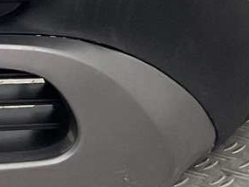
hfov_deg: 8.7
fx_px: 1475
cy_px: -273
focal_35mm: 205
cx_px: -367
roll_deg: -2.3
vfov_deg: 6.8
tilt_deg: -7.1
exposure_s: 1/100
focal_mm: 3
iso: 25
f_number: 1.8
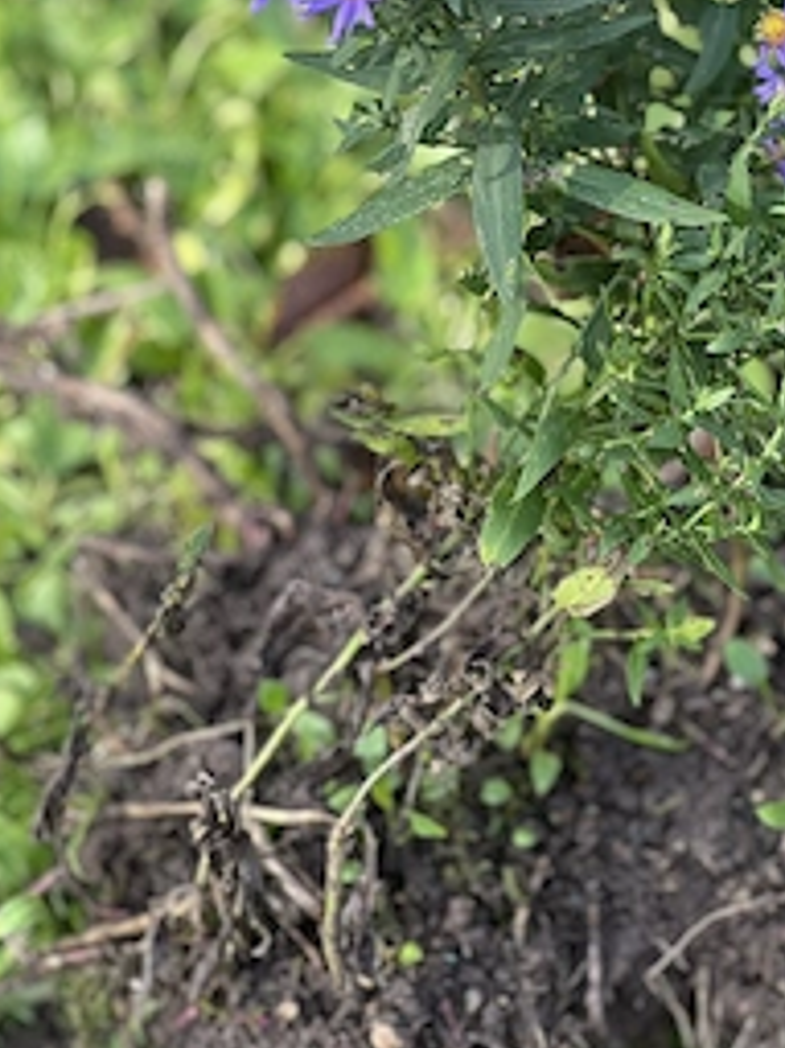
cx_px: 530
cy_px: 267
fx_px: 3662
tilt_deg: -51.3
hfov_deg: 12.2
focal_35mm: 121
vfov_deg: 16.2
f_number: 2.8
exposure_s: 1/121
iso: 50
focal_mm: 9
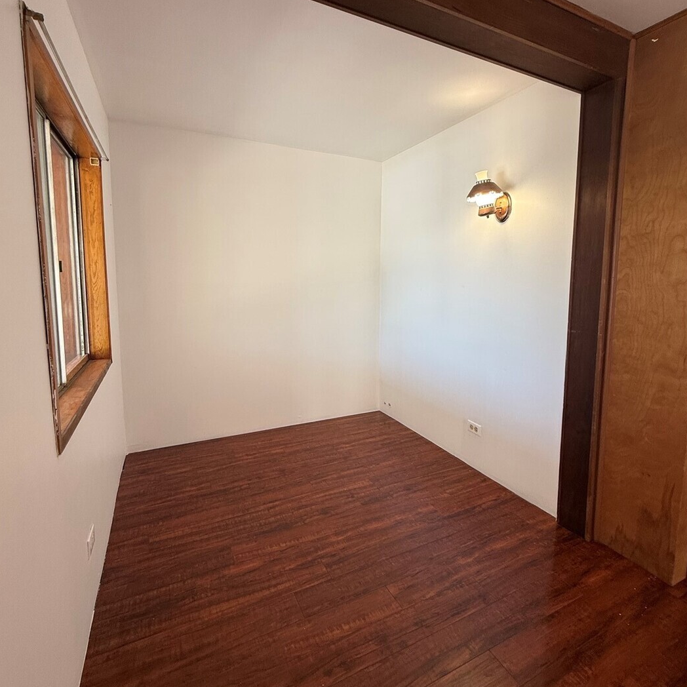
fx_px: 382
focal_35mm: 17
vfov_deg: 83.8
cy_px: 319
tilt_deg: -5.7
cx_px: 340
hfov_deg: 84.0
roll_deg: -0.6
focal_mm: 2.22
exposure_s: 1/99
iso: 80
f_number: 2.2
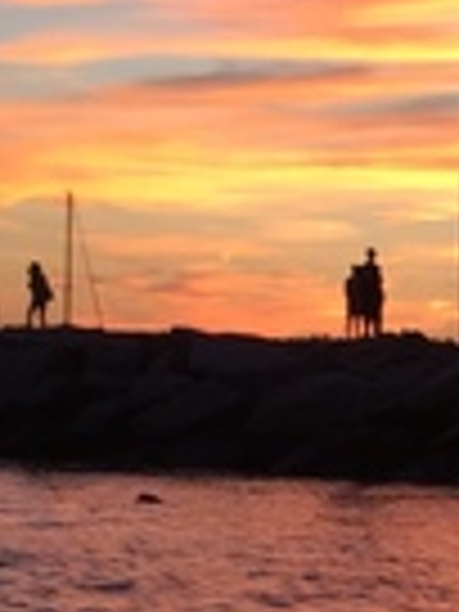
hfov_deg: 8.3
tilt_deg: -5.7
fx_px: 2899
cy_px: 644
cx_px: 1094
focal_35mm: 164
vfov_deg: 11.9
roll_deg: -0.3
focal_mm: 4.15
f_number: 2.2
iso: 40
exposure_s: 1/120
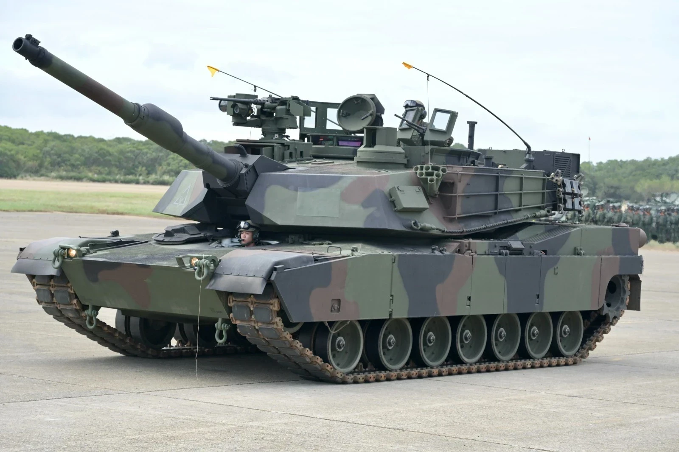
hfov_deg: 21.5
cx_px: 340
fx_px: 1791
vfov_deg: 14.4
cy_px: 226
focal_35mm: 95
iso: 800
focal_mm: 95
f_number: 6.3
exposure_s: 1/800
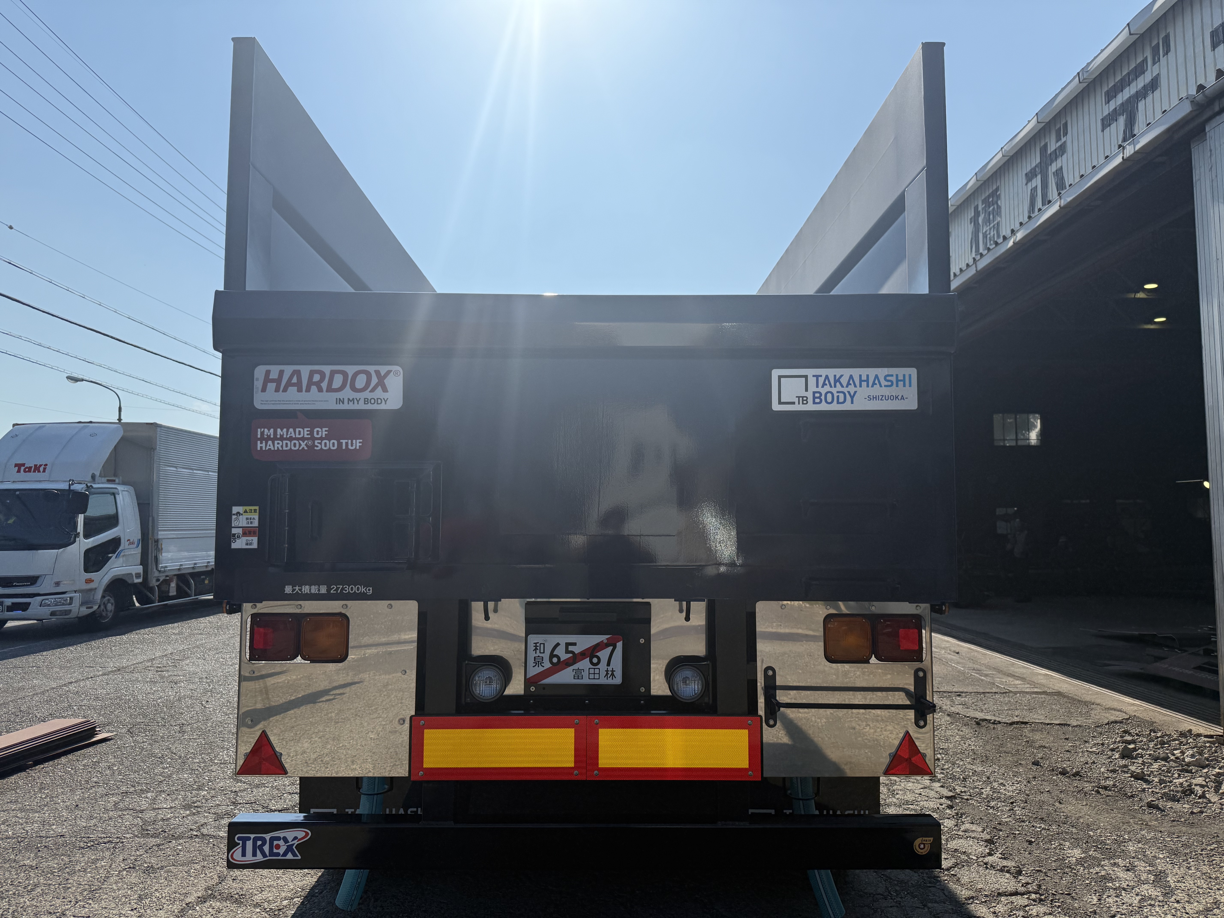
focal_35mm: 24
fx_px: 849
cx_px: 612
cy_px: 459
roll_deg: +0.0
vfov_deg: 56.8
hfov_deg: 71.6
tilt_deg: +3.9
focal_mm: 6.76
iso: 125
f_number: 1.78
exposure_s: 1/14286
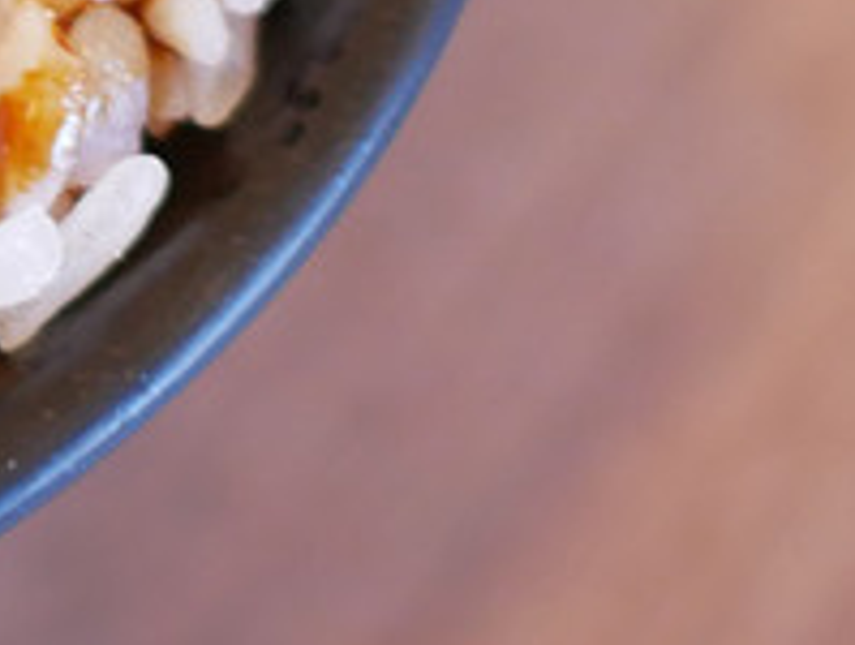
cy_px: -402
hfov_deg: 12.3
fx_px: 3538
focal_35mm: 143
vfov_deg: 10.0
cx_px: -829
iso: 640
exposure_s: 1/60
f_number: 1.7
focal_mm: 15
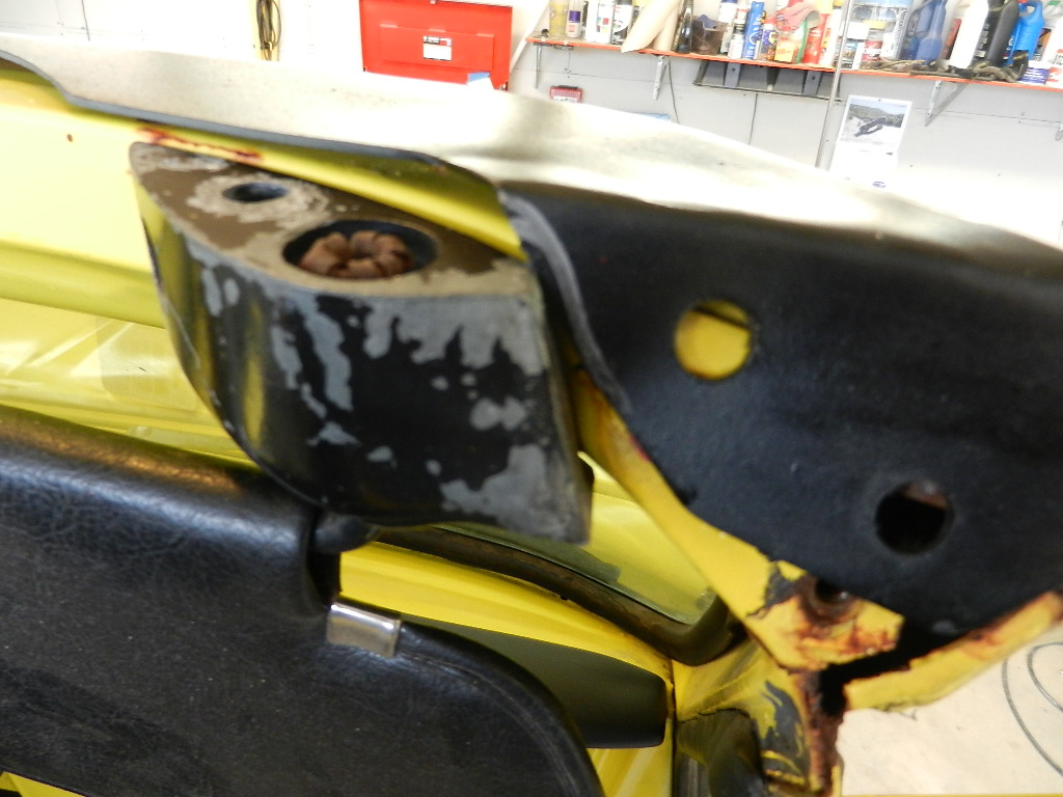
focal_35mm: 25
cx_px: 532
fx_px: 768
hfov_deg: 69.4
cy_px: 398
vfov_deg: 54.9
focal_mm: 4.5
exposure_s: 1/15
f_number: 3.5
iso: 400
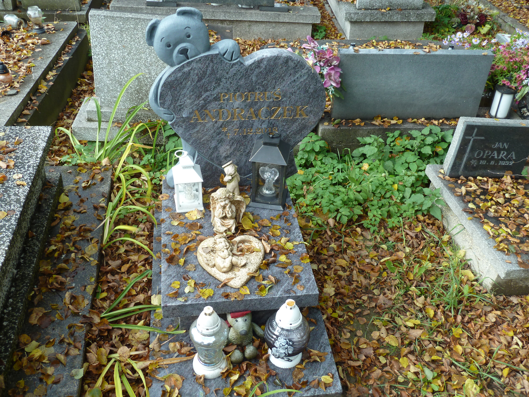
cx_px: 264
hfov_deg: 52.6
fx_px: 535
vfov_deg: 40.7
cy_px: 198
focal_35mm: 35
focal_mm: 5.7
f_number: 3.5
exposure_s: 1/40
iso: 80
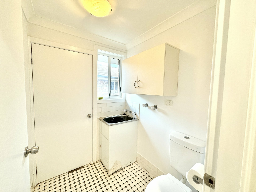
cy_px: 96
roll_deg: -0.8
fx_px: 104
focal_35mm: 14
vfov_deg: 85.7
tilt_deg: -3.2
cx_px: 128
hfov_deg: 102.1
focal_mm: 2.22
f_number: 2.2
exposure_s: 1/100
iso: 160
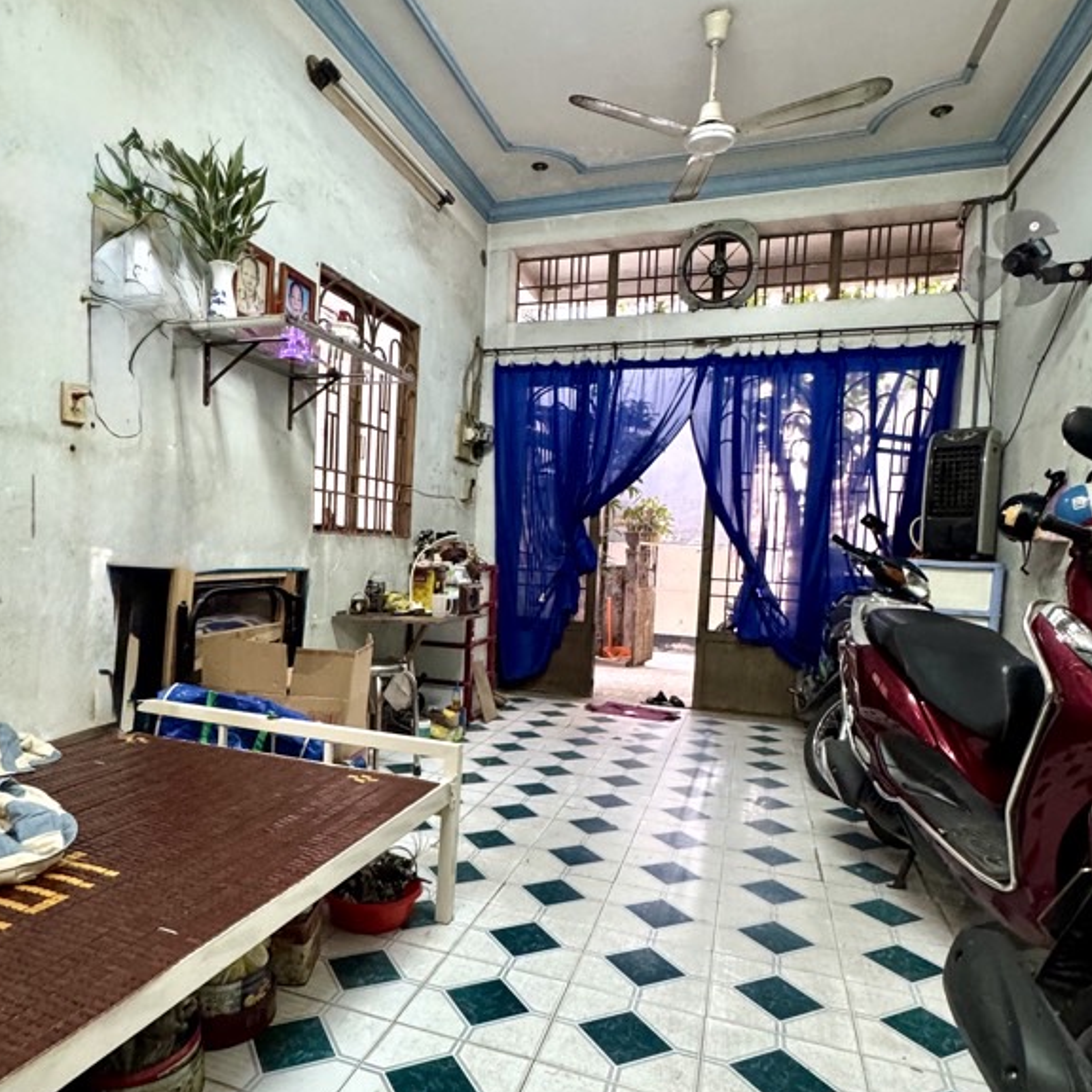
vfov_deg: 69.5
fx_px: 785
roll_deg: -2.4
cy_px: 601
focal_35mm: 22
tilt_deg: -3.8
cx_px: 455
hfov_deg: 69.1
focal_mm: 2.22
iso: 400
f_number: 2.2
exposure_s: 1/50
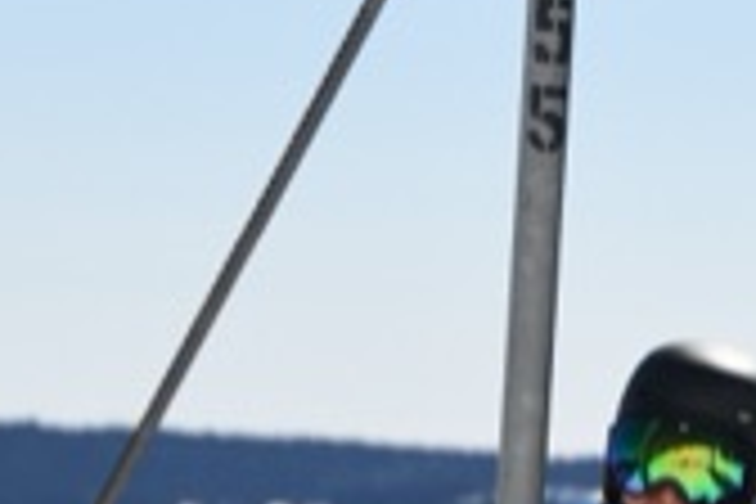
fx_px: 8987
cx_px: 778
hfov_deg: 4.8
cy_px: 434
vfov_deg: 3.2
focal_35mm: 428
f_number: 5.6
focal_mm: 100
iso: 400
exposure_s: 1/3200
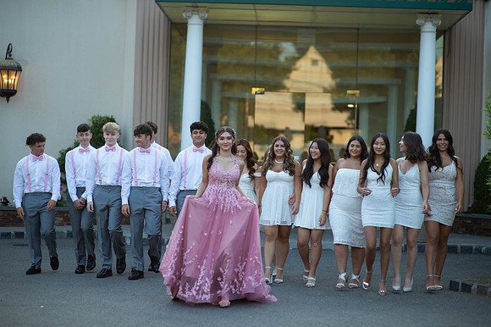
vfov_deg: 16.1
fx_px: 1159
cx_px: 246
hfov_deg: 23.9
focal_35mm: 85
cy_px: 164
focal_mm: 85
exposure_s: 1/1000
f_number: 2
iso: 250
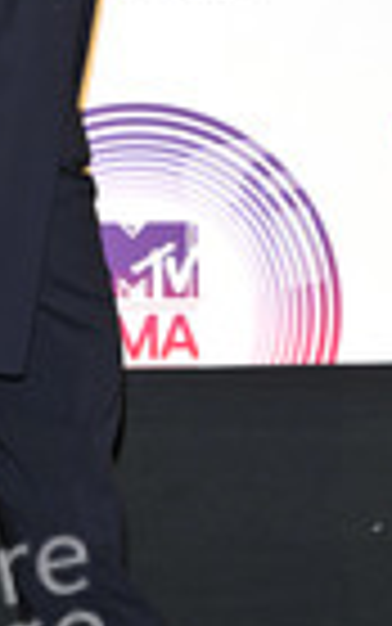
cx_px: 7
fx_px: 4013
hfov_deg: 5.6
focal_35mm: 235
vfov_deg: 8.9
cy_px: -32
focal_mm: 80
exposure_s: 1/250
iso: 800
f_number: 7.1
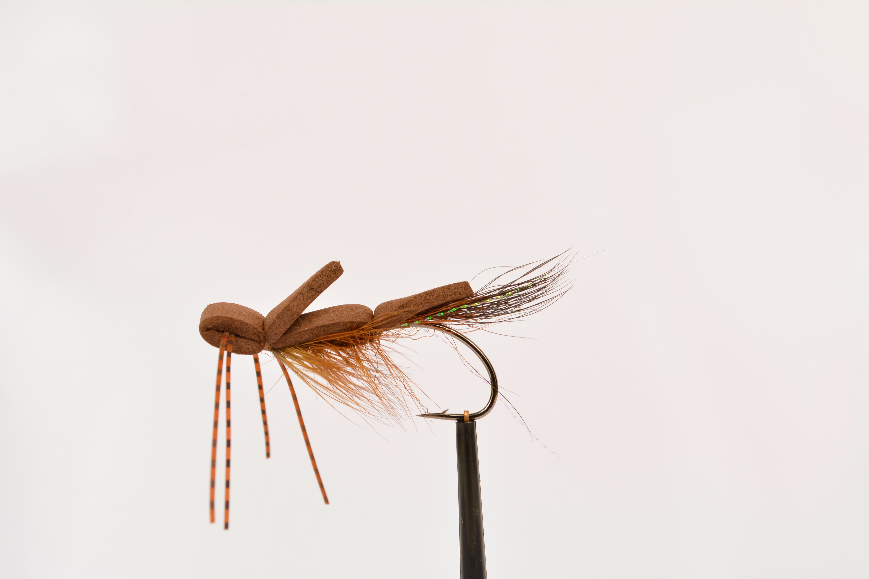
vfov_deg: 22.6
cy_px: 290
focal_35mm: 60
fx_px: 1448
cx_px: 434
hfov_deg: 33.4
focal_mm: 40
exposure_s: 1/25
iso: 100
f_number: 11
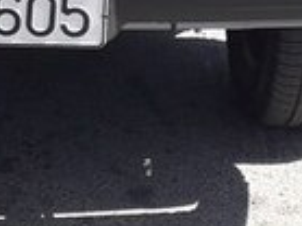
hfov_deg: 14.8
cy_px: -145
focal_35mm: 128
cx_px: -76
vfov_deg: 11.0
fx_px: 1116
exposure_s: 1/597
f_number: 1.9
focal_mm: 3.6
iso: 40
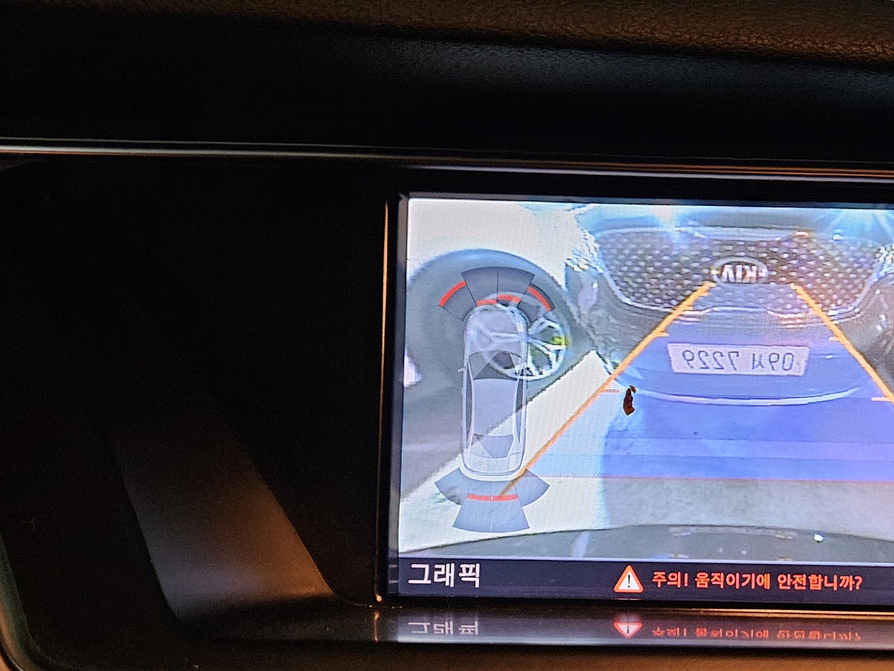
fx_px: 1343
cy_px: 482
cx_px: 746
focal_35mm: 52
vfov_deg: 27.7
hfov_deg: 35.3
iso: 800
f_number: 1.8
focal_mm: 5.4
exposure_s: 1/61
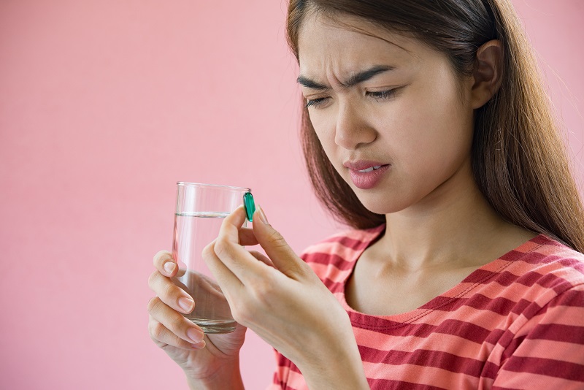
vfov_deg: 22.6
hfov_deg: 33.4
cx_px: 292
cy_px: 195
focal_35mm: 60
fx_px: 974
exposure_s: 1/125
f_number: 5
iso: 320
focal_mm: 60
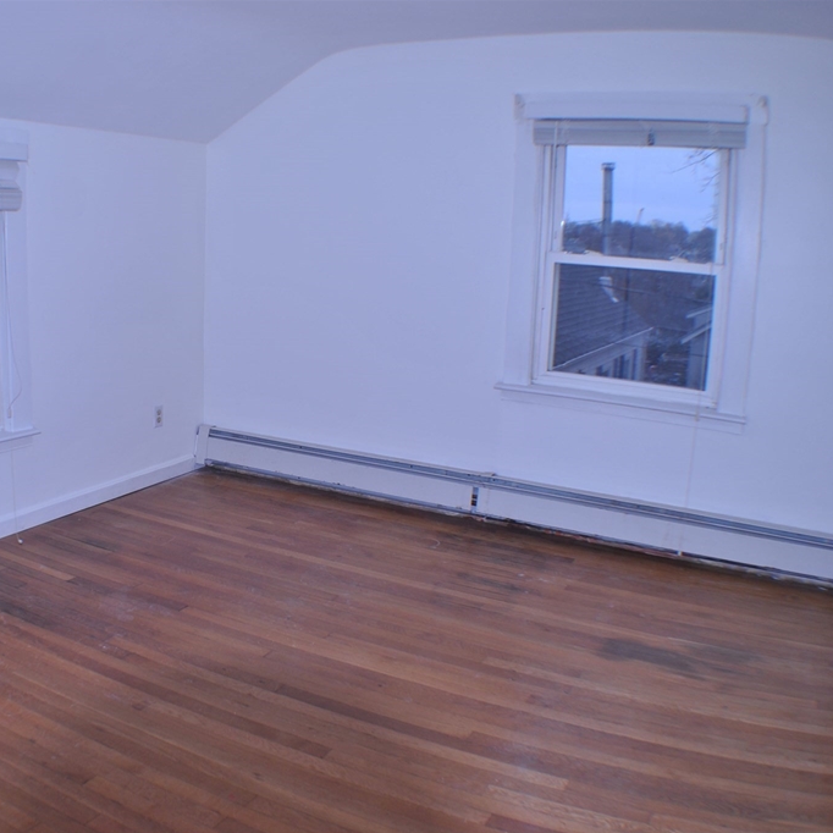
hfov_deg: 36.0
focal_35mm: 46
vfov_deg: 36.8
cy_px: 418
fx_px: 1252
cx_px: 211
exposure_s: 1/100
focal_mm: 24
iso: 100
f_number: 4
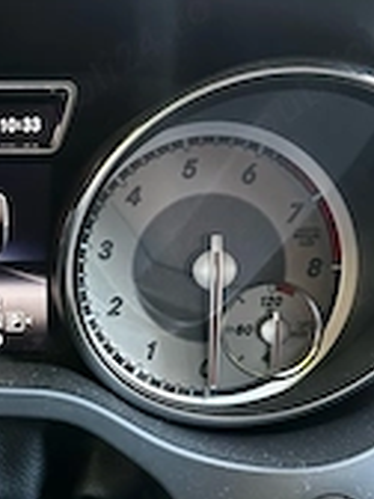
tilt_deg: -19.1
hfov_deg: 23.7
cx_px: -56
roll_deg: +0.8
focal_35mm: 57
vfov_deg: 33.5
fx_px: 821
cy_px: 336
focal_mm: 6.86
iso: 800
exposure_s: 1/50
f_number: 1.78
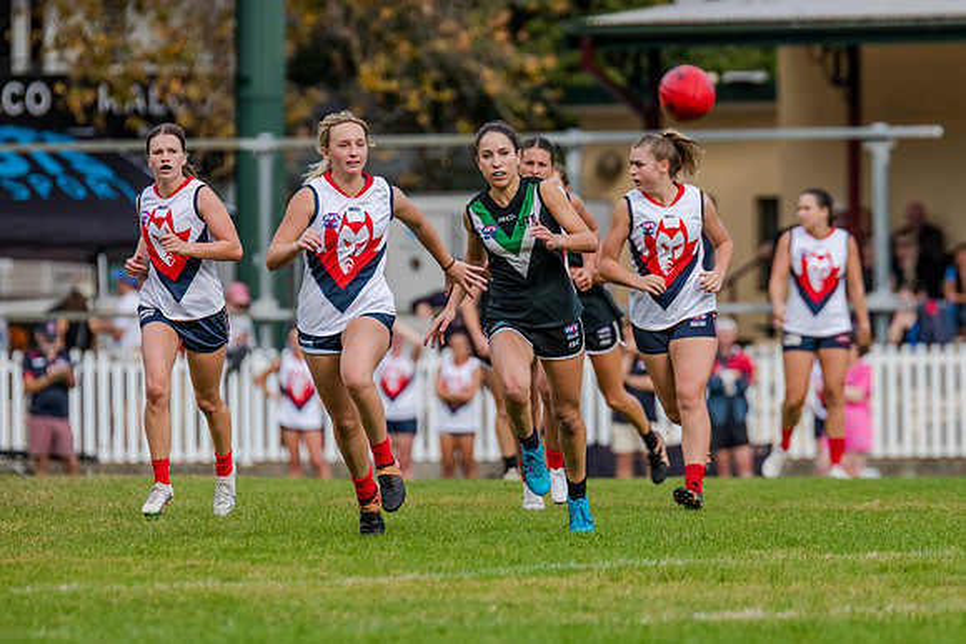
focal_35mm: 536
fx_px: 14382
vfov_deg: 2.6
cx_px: 512
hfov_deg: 3.8
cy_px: 348
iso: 800
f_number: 6.3
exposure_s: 1/1600
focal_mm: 420
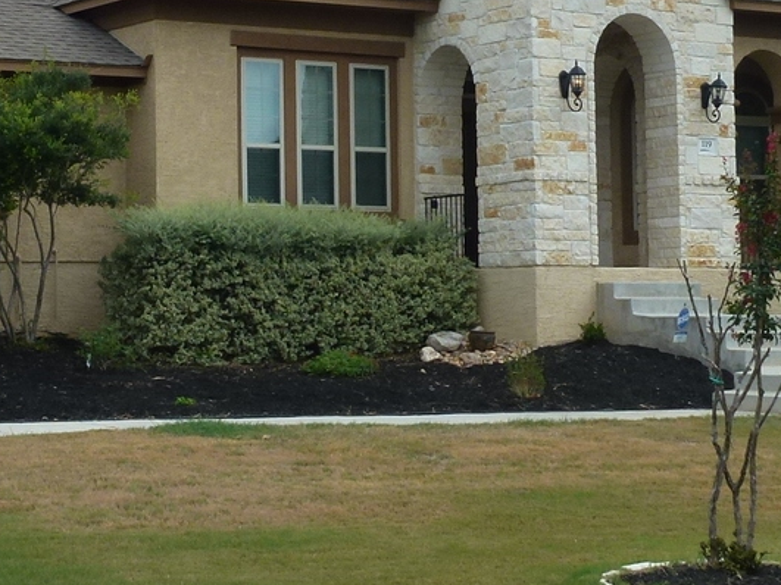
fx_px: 2323
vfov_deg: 14.3
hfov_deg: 18.9
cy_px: 223
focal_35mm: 103
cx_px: 190
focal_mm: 6.8
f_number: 3.8
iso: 100
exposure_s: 1/1000
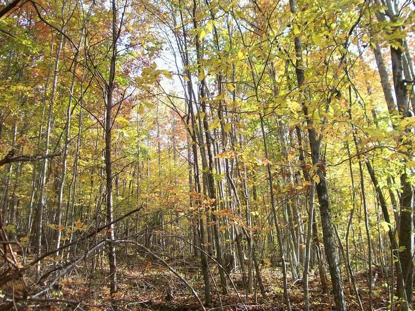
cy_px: 156
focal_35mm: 36
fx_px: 431
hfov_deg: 51.4
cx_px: 208
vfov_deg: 39.6
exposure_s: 1/144
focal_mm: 6
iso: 80
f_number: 2.7
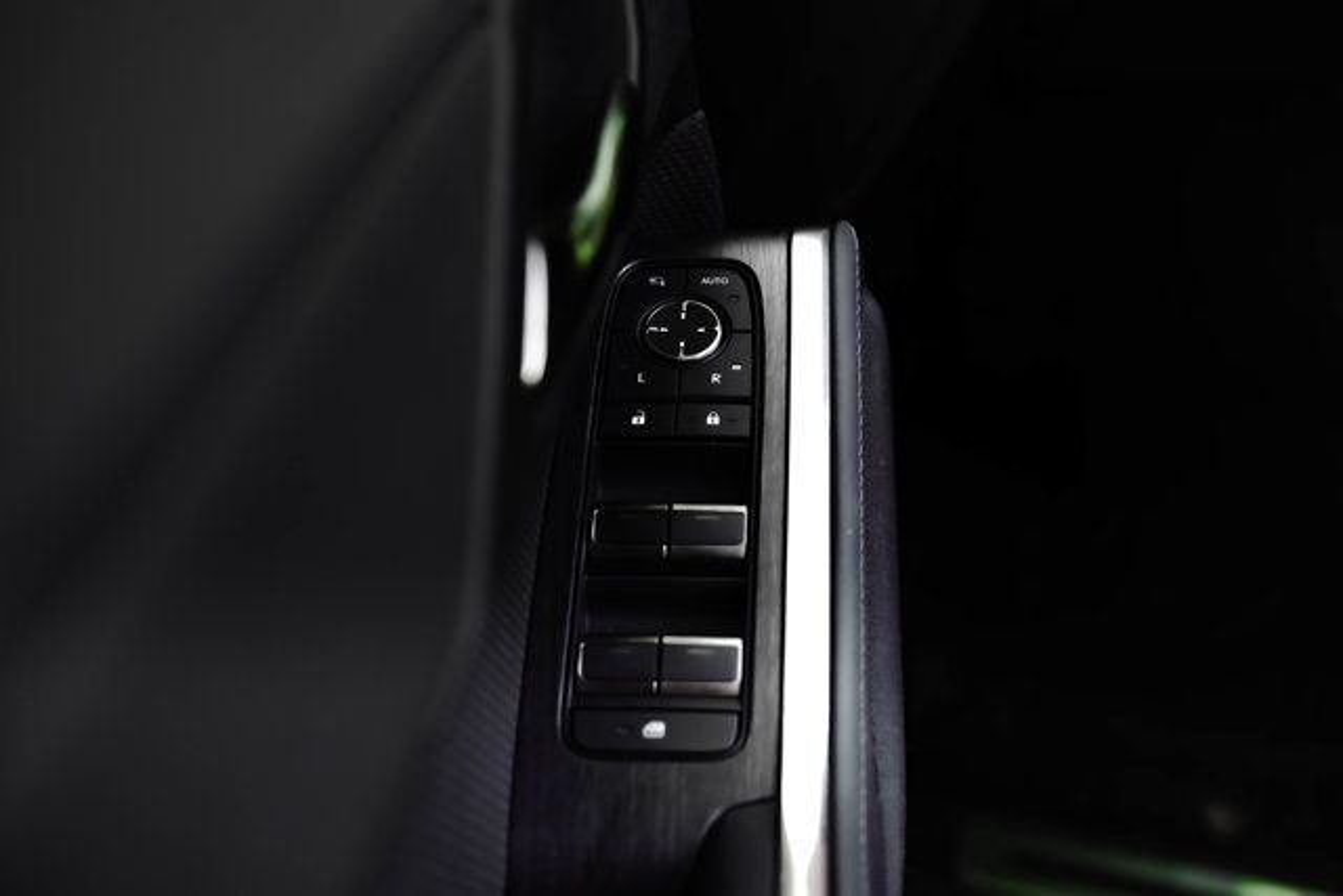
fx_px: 1866
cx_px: 672
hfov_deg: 39.6
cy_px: 448
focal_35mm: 50
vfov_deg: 27.0
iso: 800
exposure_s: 1/250
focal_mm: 50
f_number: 4.5
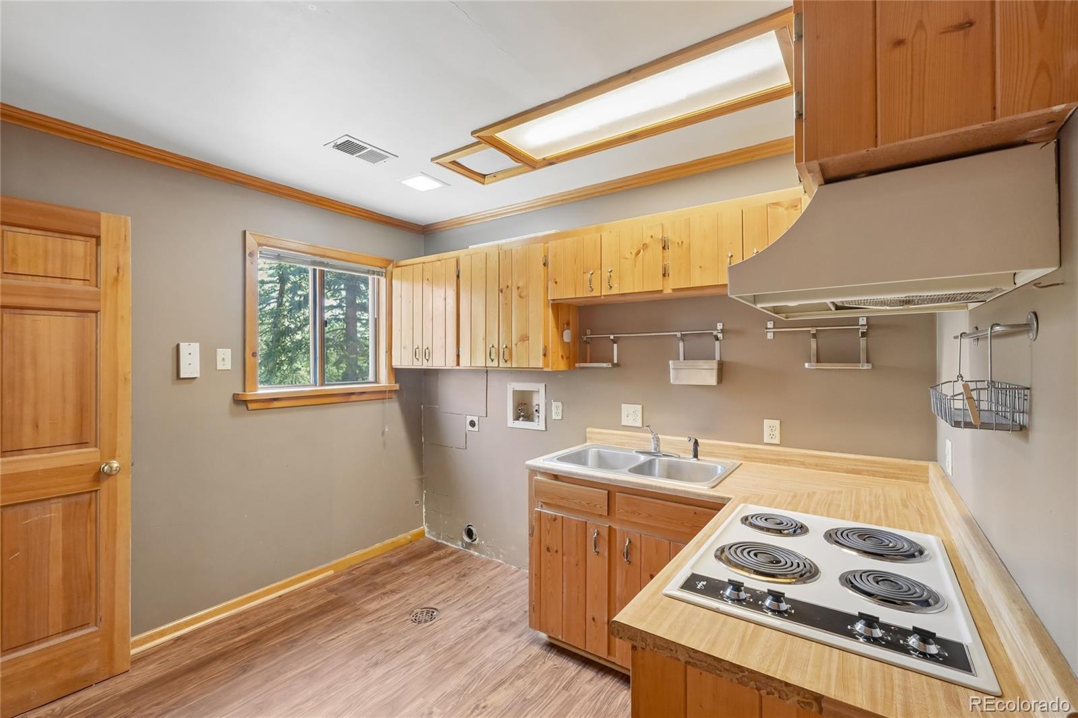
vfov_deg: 77.3
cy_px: 359
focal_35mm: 15
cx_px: 539
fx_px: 449
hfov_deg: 100.4
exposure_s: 1/4
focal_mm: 10
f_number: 8
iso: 800
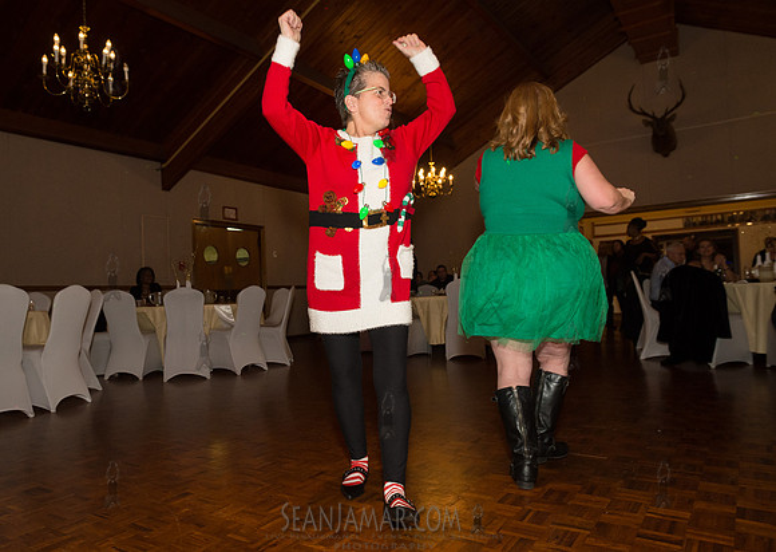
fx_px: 572
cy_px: 287
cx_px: 347
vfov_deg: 51.4
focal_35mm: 26
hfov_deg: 68.1
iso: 1600
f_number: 5
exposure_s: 1/320
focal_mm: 24
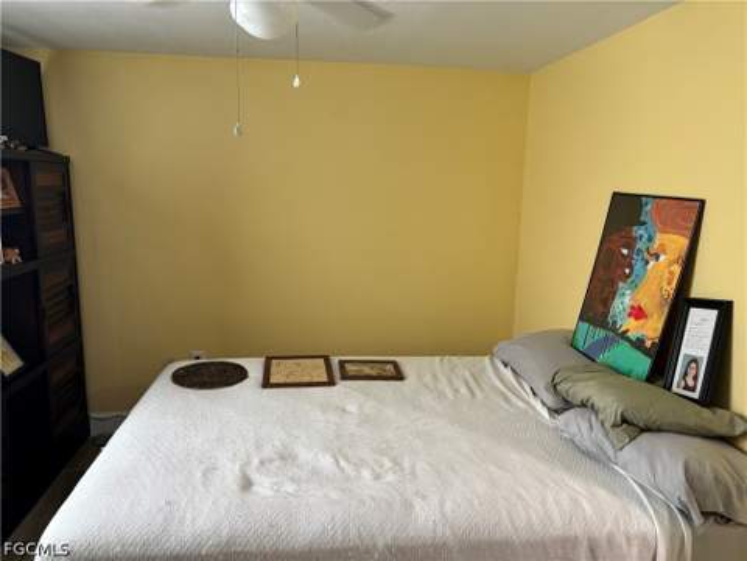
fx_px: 561
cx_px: 374
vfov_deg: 53.1
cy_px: 280
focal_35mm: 26
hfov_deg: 67.3
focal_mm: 5.96
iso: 200
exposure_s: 1/60
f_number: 1.6
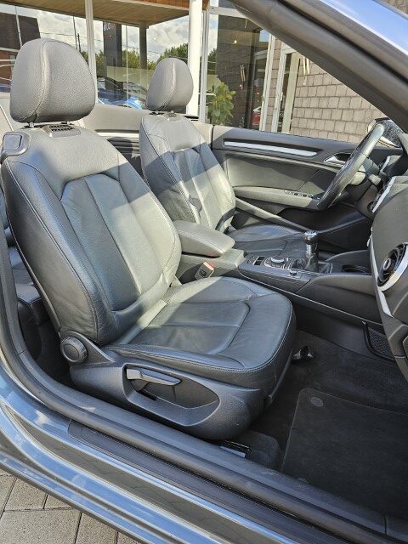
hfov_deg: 58.9
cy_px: 272
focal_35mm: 23
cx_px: 204
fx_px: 361
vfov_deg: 73.9
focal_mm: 6.3
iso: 25
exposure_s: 1/190
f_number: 1.7
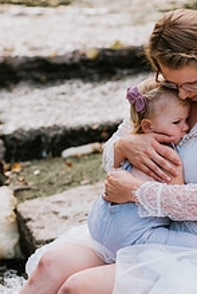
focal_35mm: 174
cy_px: 172
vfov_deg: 11.8
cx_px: 163
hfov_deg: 7.9
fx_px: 1426
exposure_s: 1/800
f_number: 2.8
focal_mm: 85
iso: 500
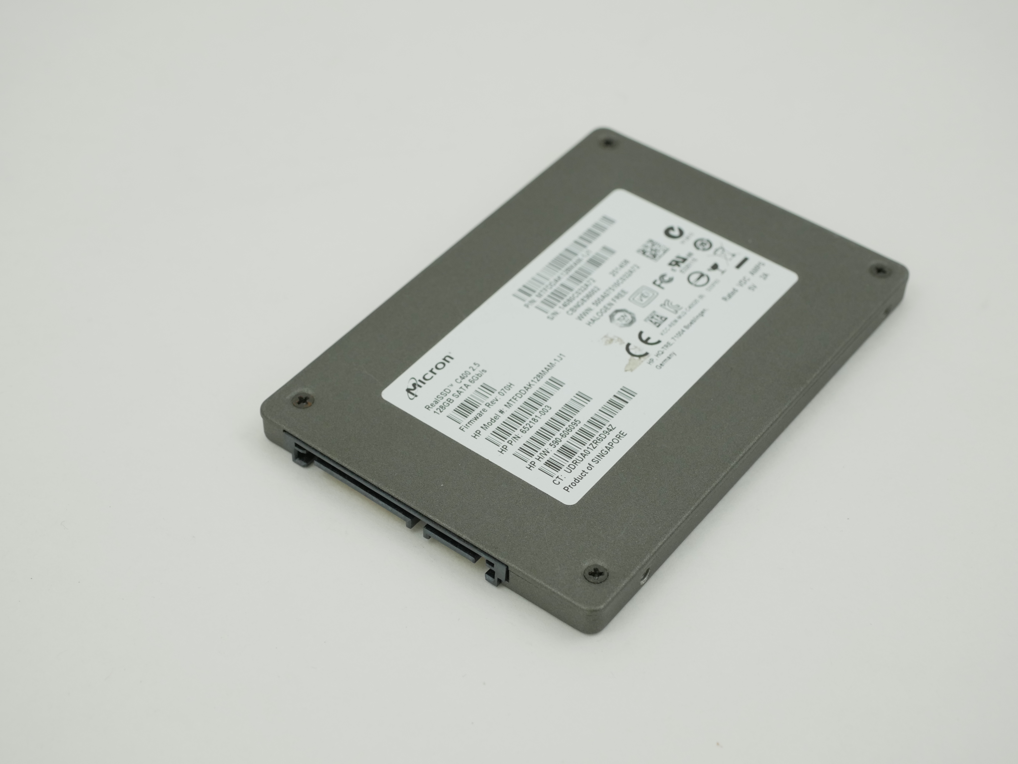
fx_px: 1765
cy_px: 382
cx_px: 509
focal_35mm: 60
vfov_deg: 24.4
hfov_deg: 32.2
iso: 400
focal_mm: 30
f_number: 5.6
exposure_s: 1/125
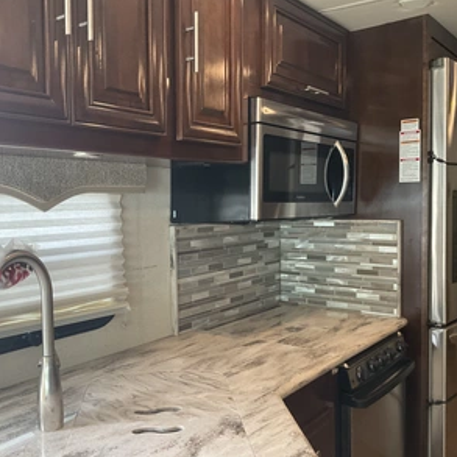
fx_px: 523
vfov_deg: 47.2
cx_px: 223
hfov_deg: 47.2
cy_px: 229
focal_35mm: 35
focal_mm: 3
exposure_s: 1/60
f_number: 1.8
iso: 125
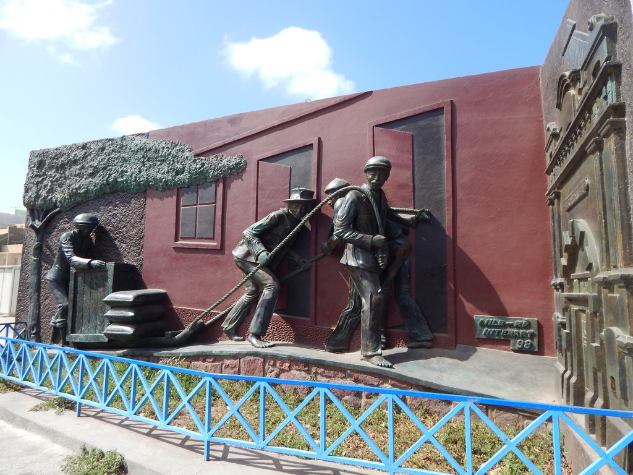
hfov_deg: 76.4
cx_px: 316
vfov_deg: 61.1
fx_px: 402
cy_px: 238
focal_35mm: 22
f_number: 3
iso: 125
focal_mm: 4
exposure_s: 1/1000
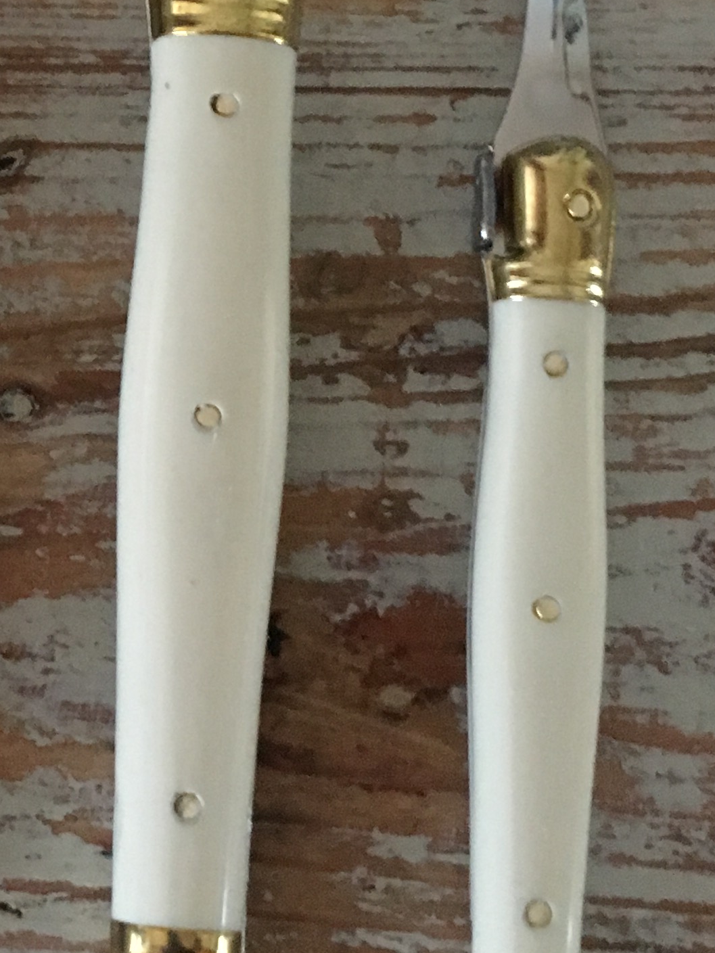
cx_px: -17
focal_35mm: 83
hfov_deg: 17.3
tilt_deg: -75.8
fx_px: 2285
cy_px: 170
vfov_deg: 23.2
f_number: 2.2
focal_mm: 4.15
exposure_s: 1/17
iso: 400
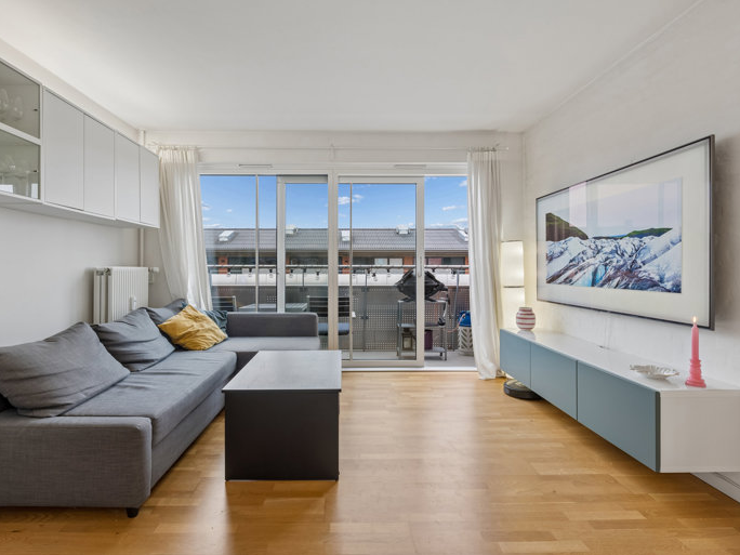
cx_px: 344
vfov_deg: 71.6
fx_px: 385
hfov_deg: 87.6
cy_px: 270
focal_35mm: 18
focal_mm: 16
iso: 160
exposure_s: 1/25
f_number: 9
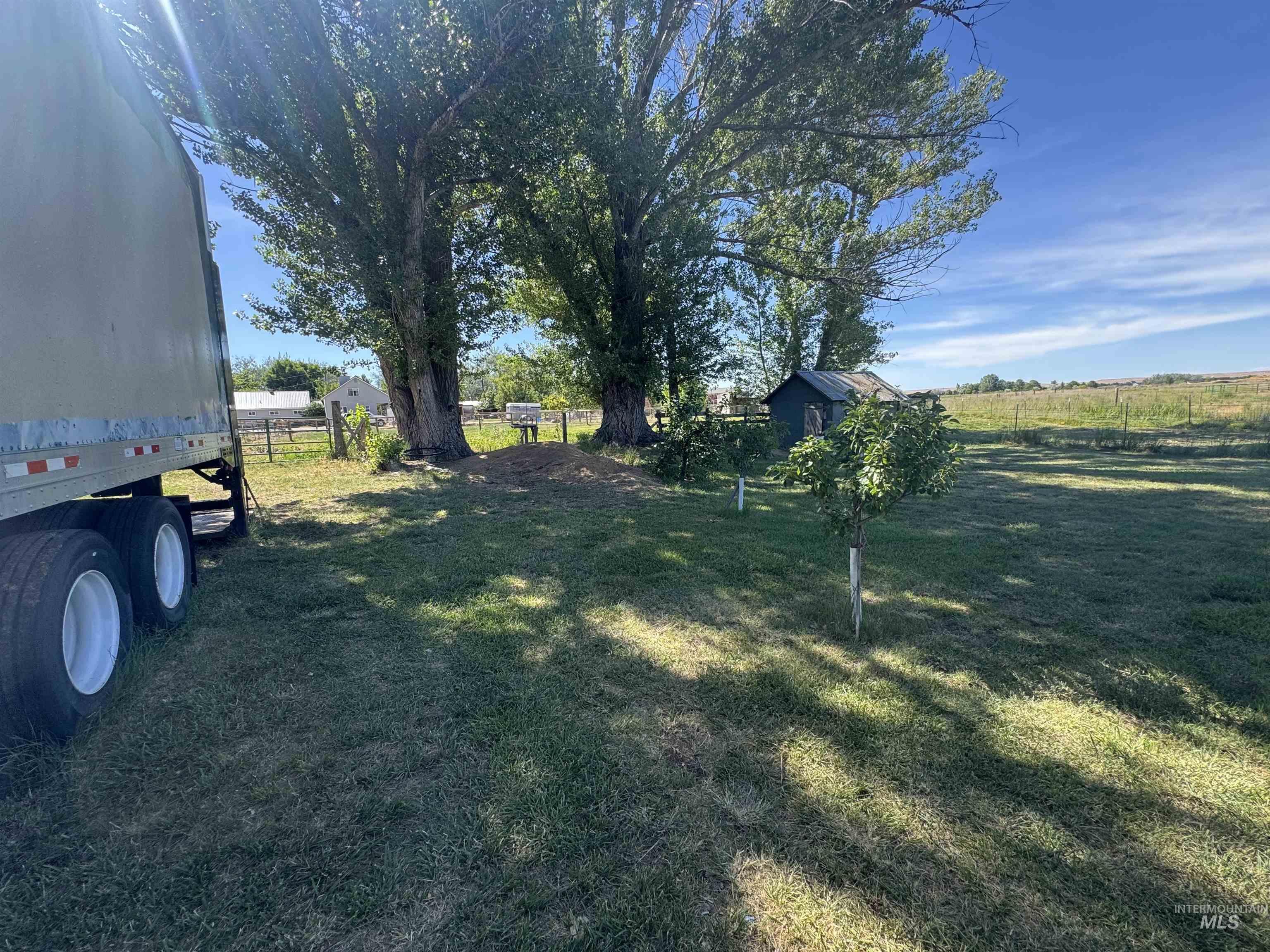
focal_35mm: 14
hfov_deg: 102.1
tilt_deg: -8.1
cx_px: 635
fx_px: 514
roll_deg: +2.0
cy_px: 476
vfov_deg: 85.7
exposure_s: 1/412
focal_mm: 2.22
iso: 40
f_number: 2.2
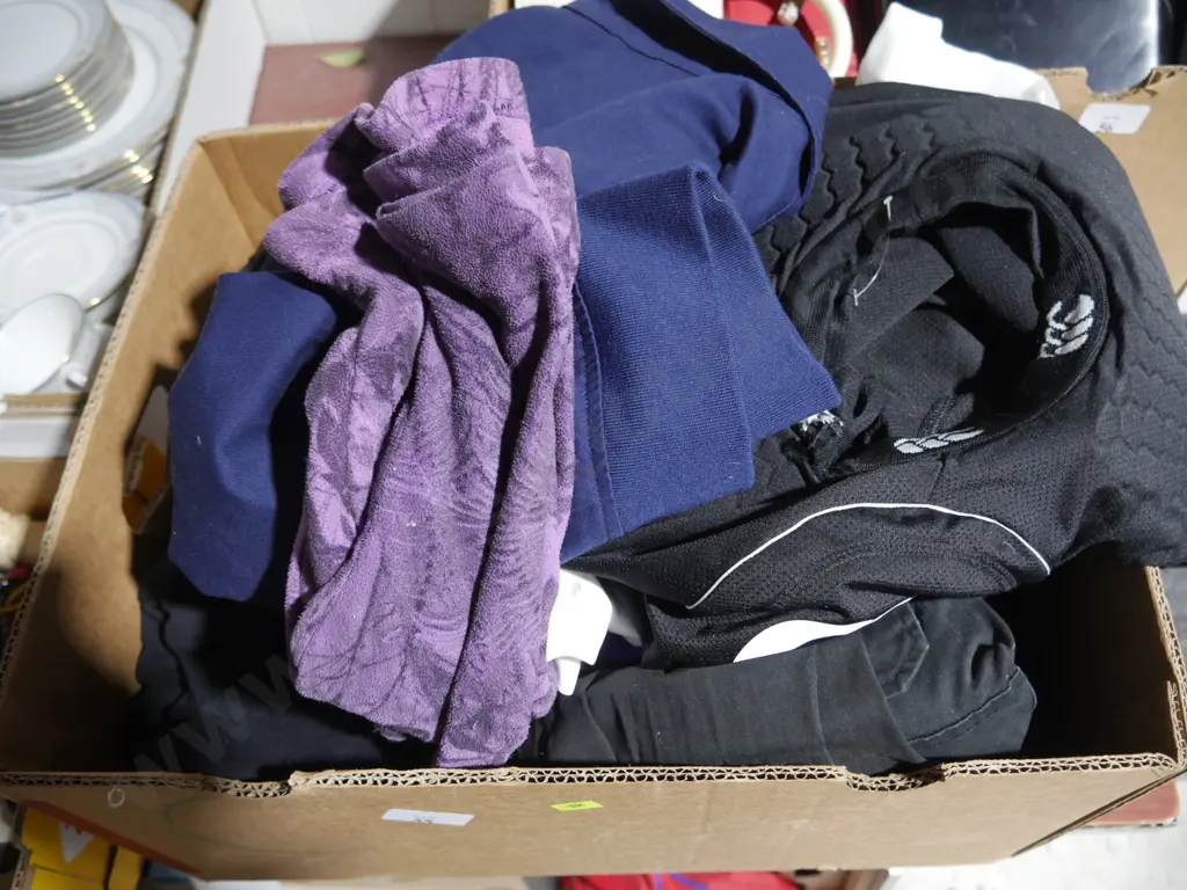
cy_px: 445
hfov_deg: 63.4
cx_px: 594
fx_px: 960
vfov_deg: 49.7
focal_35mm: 28
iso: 1000
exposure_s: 1/60
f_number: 3.5
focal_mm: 14
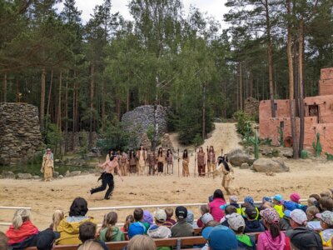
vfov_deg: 51.4
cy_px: 125
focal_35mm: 27
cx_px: 166
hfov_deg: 65.3
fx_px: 260
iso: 40
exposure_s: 1/1462
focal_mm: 4.38
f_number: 1.73
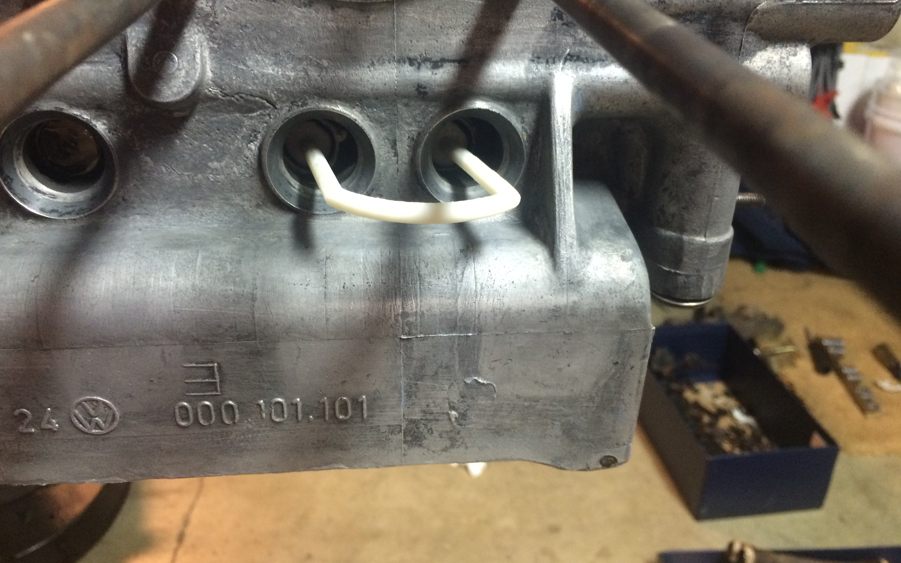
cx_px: 447
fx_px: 761
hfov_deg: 61.2
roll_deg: -0.2
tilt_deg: -28.5
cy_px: 265
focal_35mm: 31
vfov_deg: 40.6
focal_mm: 4.15
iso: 250
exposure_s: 1/24
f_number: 2.2
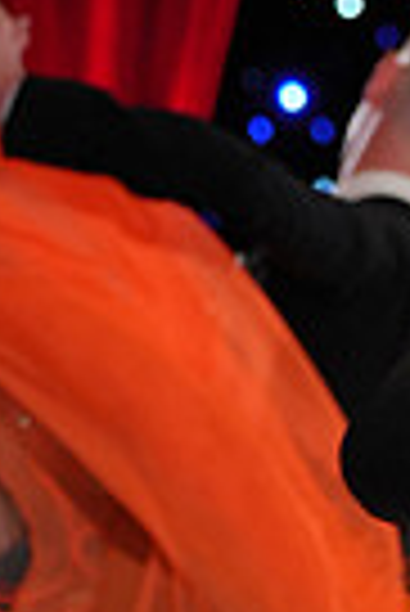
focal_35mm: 391
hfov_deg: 3.5
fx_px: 6662
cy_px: 1116
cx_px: 836
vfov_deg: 5.2
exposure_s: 1/500
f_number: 4
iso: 1600
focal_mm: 92
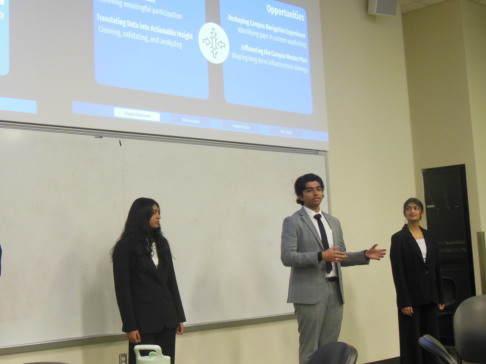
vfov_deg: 24.8
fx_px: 828
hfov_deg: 32.5
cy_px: 157
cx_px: 174
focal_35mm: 59
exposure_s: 1/15
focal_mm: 8
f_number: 4.4
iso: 400
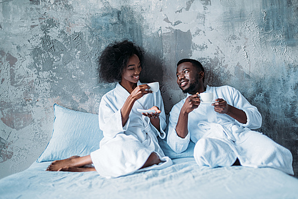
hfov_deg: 39.6
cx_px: 149
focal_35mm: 50
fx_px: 414
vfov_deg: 27.0
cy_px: 100
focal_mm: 50
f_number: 1.8
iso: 500
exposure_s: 1/160
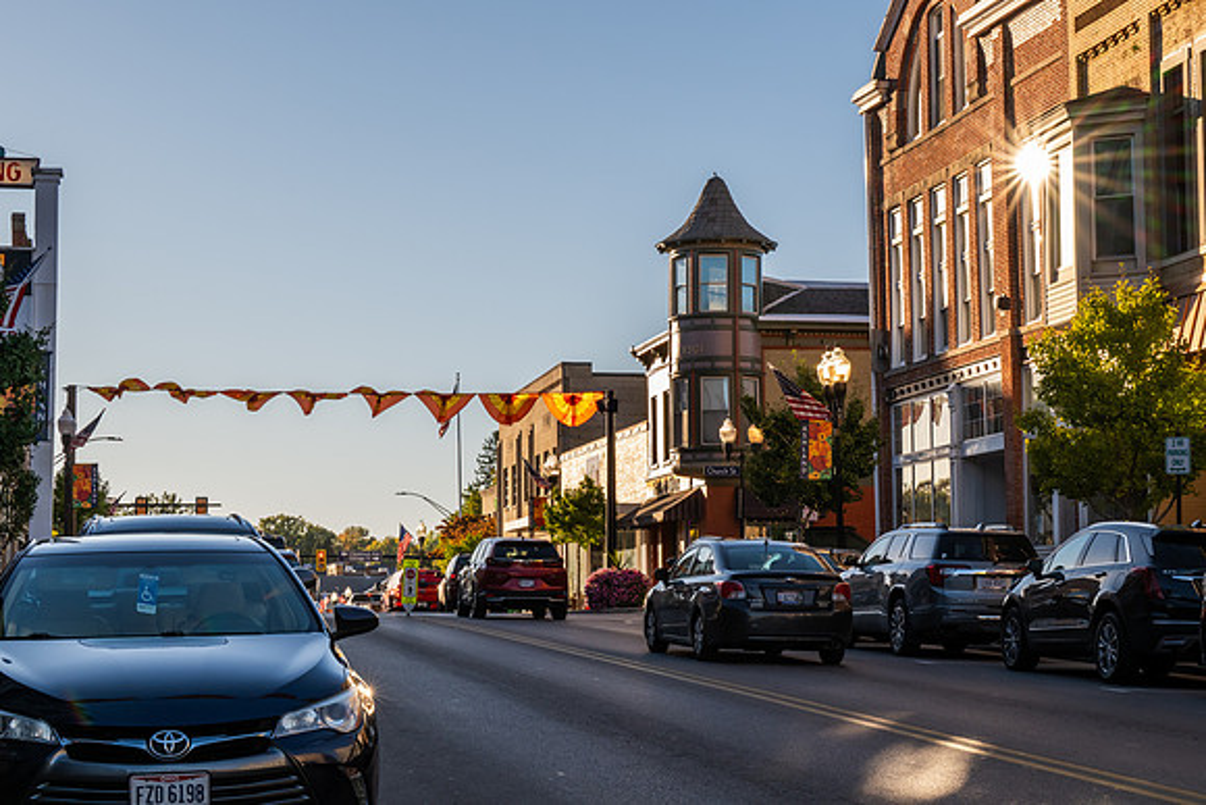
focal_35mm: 70
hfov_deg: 28.8
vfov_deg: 19.5
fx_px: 2345
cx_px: 603
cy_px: 402
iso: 800
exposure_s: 1/160
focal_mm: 70
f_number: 20
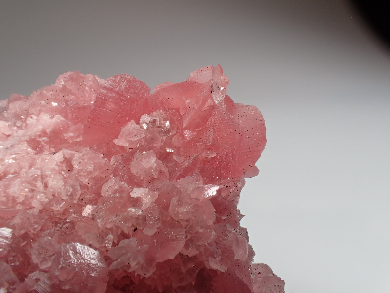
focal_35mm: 30
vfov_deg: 46.8
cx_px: 195
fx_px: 338
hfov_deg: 60.0
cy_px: 146
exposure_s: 1/160
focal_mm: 5.5
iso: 100
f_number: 3.2
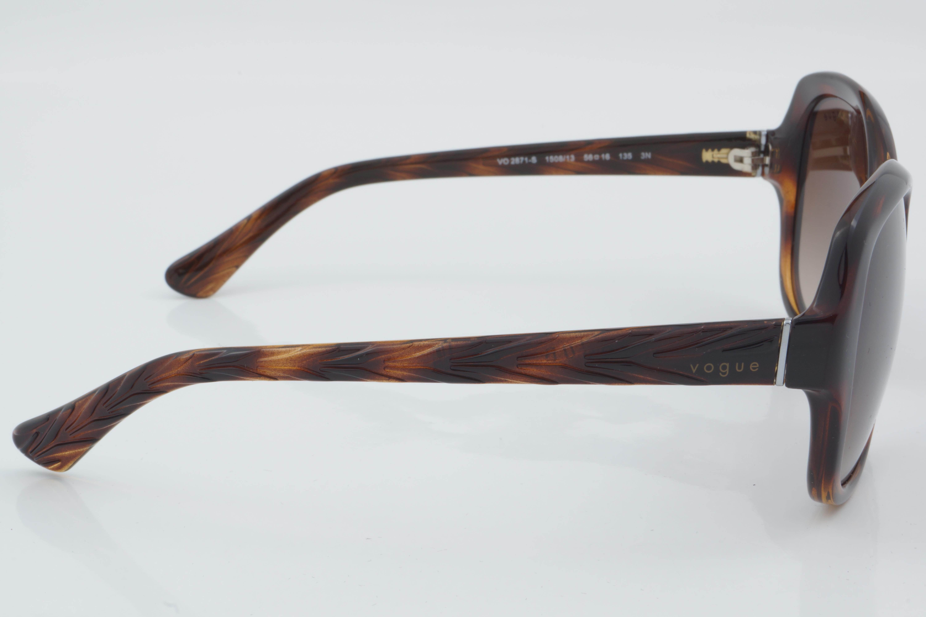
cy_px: 308
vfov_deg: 16.6
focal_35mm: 82
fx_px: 2122
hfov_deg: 24.6
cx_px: 463
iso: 100
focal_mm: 55
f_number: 32
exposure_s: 1/4
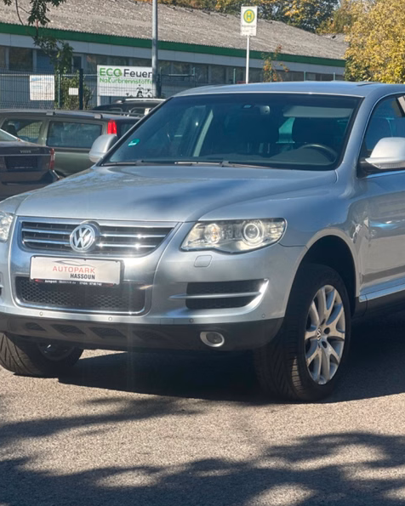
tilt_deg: -3.9
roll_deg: -0.3
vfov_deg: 19.0
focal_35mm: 101
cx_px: 256
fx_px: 1513
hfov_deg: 15.2
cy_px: 254
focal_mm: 9
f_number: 2.8
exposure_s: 1/521
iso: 32
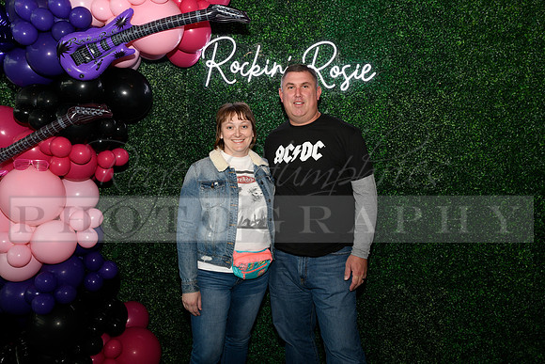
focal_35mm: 31
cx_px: 272
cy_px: 182
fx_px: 469
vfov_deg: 42.3
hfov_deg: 60.3
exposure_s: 1/60
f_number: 6.3
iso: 500
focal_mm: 31
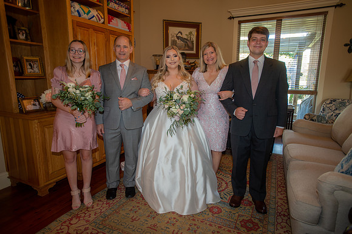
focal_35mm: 22
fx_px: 215
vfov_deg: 57.2
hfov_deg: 78.6
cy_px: 117
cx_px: 176
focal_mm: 22
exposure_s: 1/60
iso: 640
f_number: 2.8
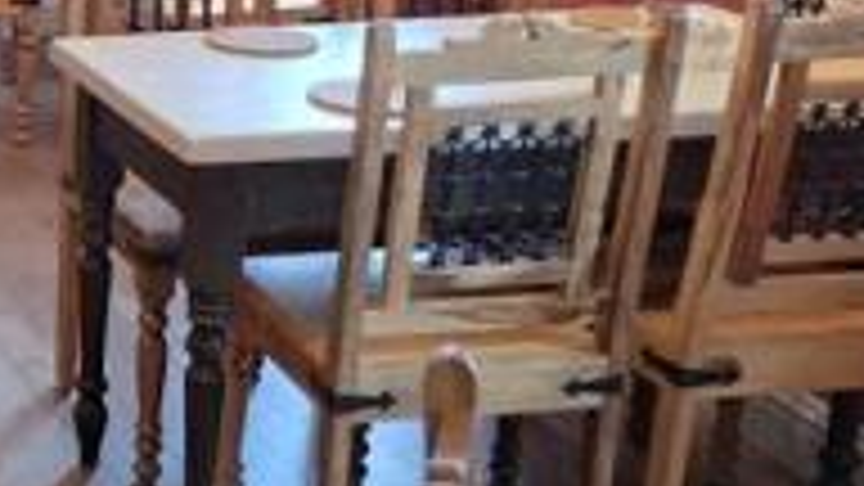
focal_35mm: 76
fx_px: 1741
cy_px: 74
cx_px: -290
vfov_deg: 15.7
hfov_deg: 24.1
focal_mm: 5.54
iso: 250
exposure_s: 1/50
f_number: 1.8
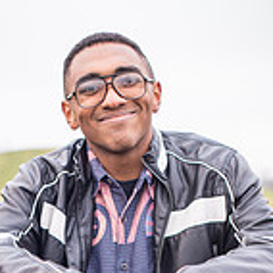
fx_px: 1205
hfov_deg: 12.9
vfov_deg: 12.6
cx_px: 106
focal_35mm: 135
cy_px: 336
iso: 200
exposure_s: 1/40
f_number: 2.8
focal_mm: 50
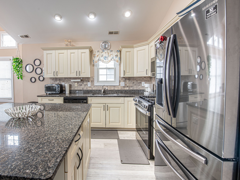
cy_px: 85
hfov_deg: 92.1
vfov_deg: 76.8
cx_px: 97
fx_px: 113
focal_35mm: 16
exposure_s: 1/1.25
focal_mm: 14
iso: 64
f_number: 9
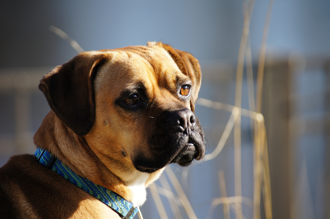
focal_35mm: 300
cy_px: 110
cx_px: 165
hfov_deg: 6.9
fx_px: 2747
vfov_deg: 4.6
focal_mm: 200
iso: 125
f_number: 5
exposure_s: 1/320
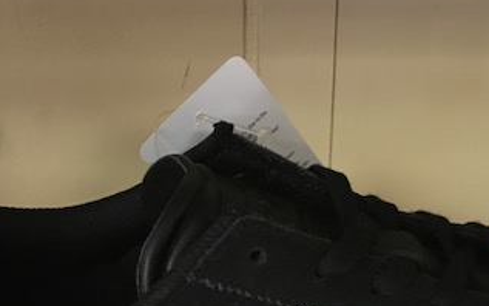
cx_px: 258
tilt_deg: -25.9
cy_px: 351
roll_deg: -0.9
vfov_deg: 20.5
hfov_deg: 34.0
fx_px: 799
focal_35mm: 60
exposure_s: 1/13
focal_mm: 3.99
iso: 100
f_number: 1.8
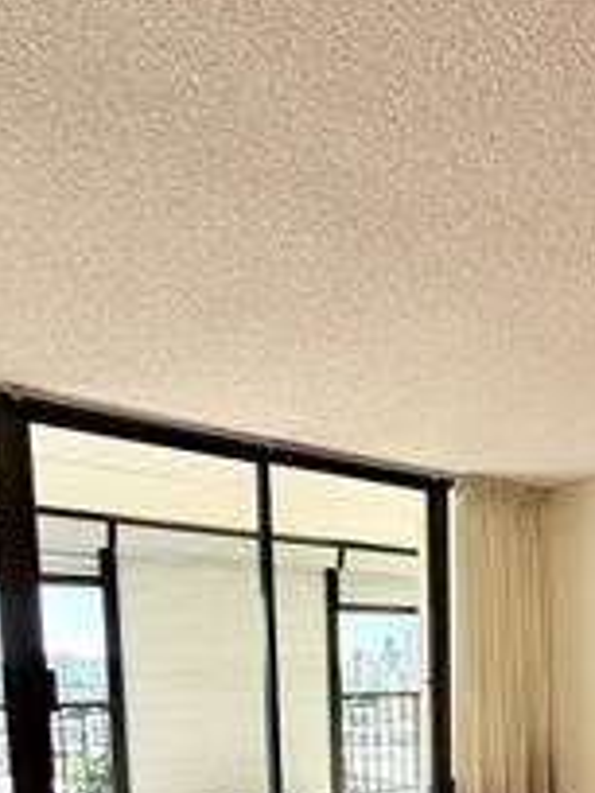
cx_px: 498
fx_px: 756
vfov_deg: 47.9
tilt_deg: -6.0
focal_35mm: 33
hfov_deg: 40.7
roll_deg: +0.4
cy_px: 754
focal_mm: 2.22
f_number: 2.2
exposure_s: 1/121
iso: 64
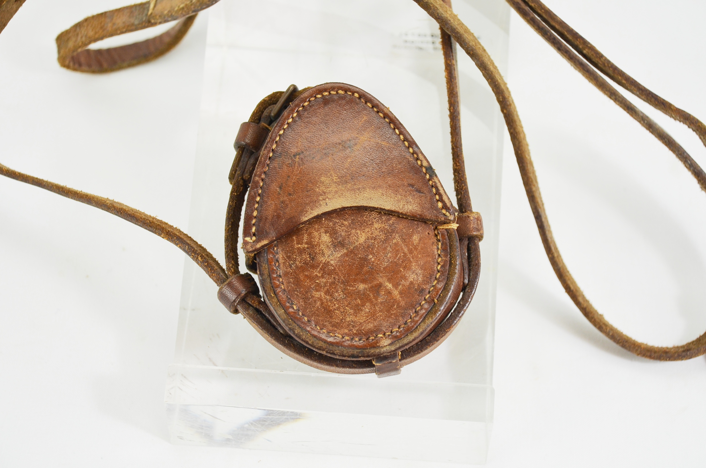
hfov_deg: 26.0
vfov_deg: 17.4
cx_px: 353
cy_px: 234
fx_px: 1526
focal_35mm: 78
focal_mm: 52
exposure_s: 1/125
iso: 360
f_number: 5.6
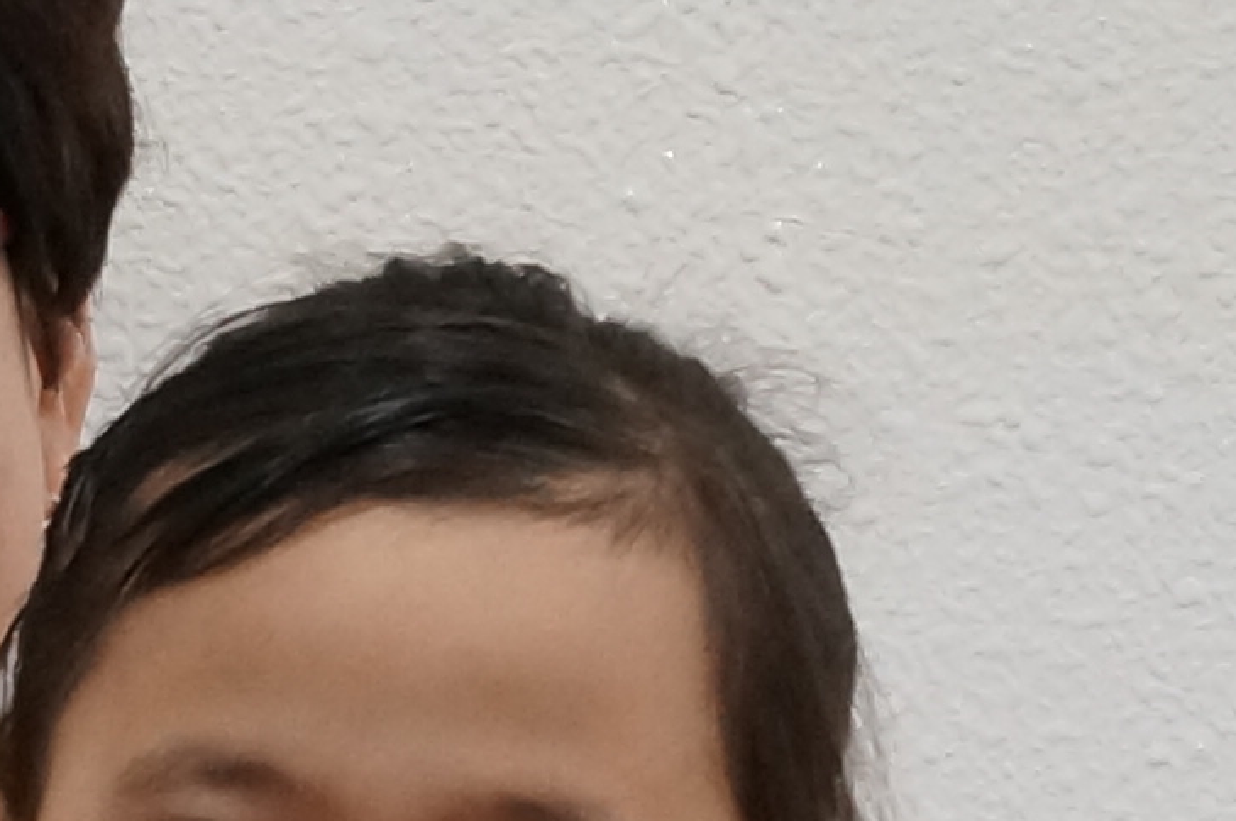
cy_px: 1854
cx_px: -493
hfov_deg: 9.1
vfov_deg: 6.0
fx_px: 7613
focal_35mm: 222
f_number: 4
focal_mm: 22
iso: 1000
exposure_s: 1/60
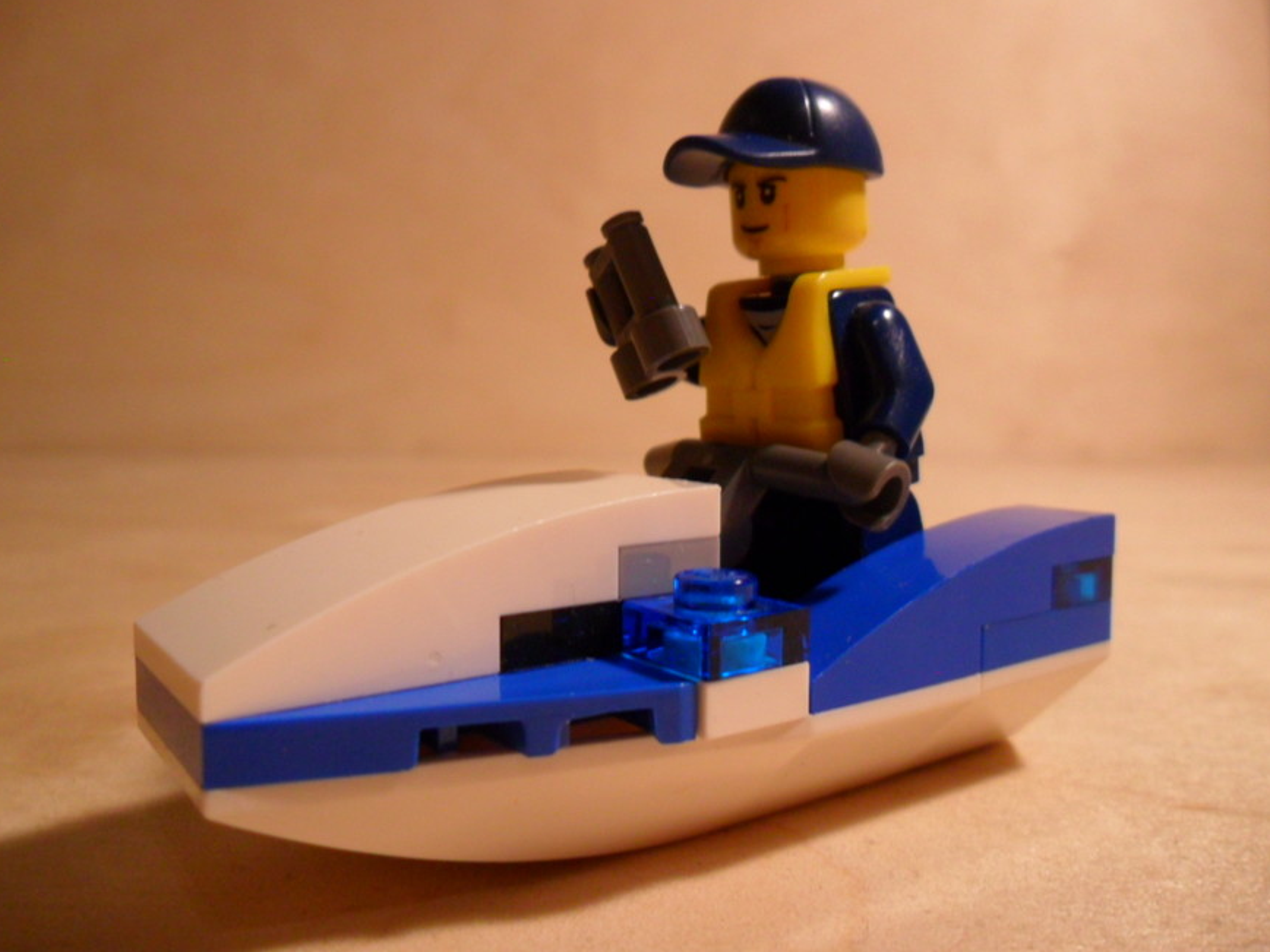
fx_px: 1027
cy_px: 463
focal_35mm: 28
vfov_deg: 49.7
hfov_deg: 63.4
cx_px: 615
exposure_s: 1/15
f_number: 3.5
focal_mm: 4.9
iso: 200
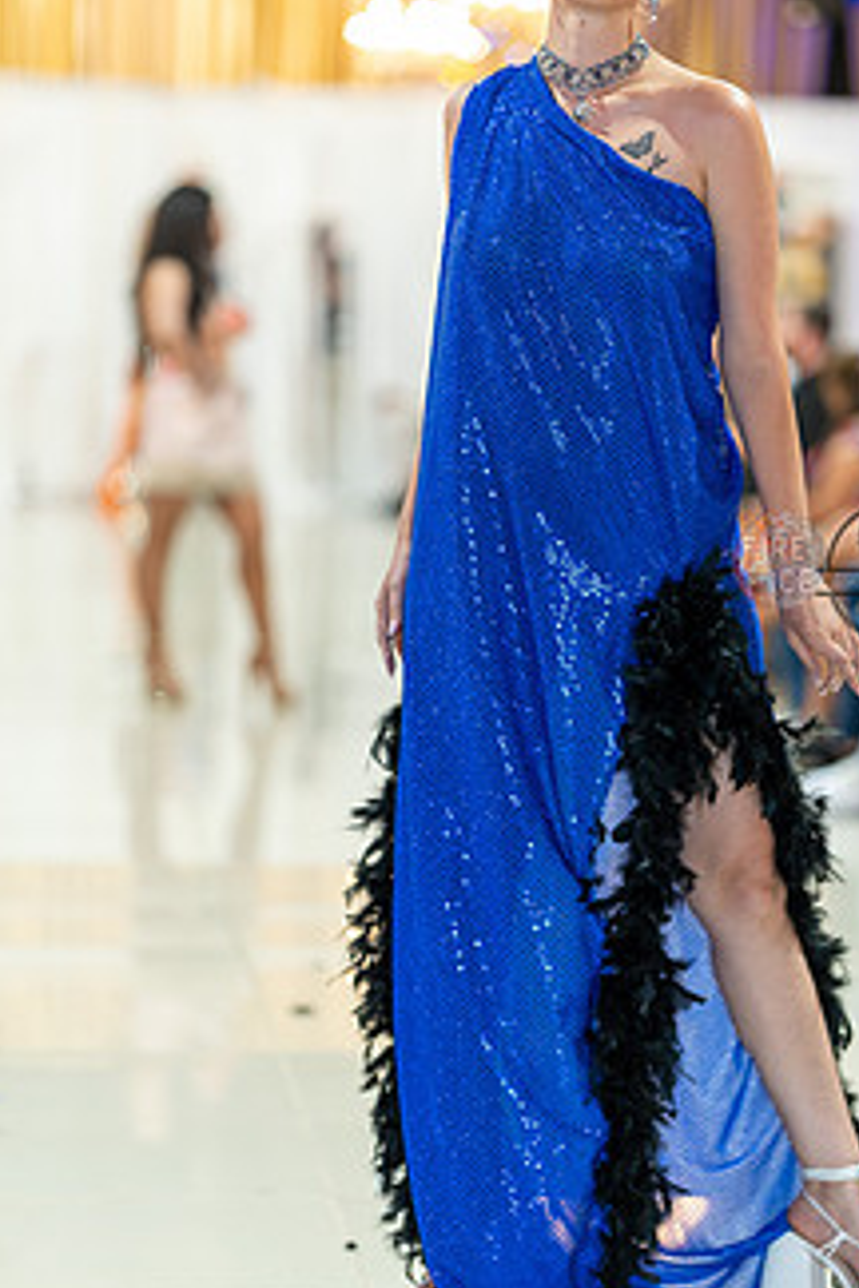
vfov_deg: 17.3
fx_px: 4223
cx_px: 557
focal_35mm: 118
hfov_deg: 11.6
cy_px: 572
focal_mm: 85
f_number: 1.4
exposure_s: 1/160
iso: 400
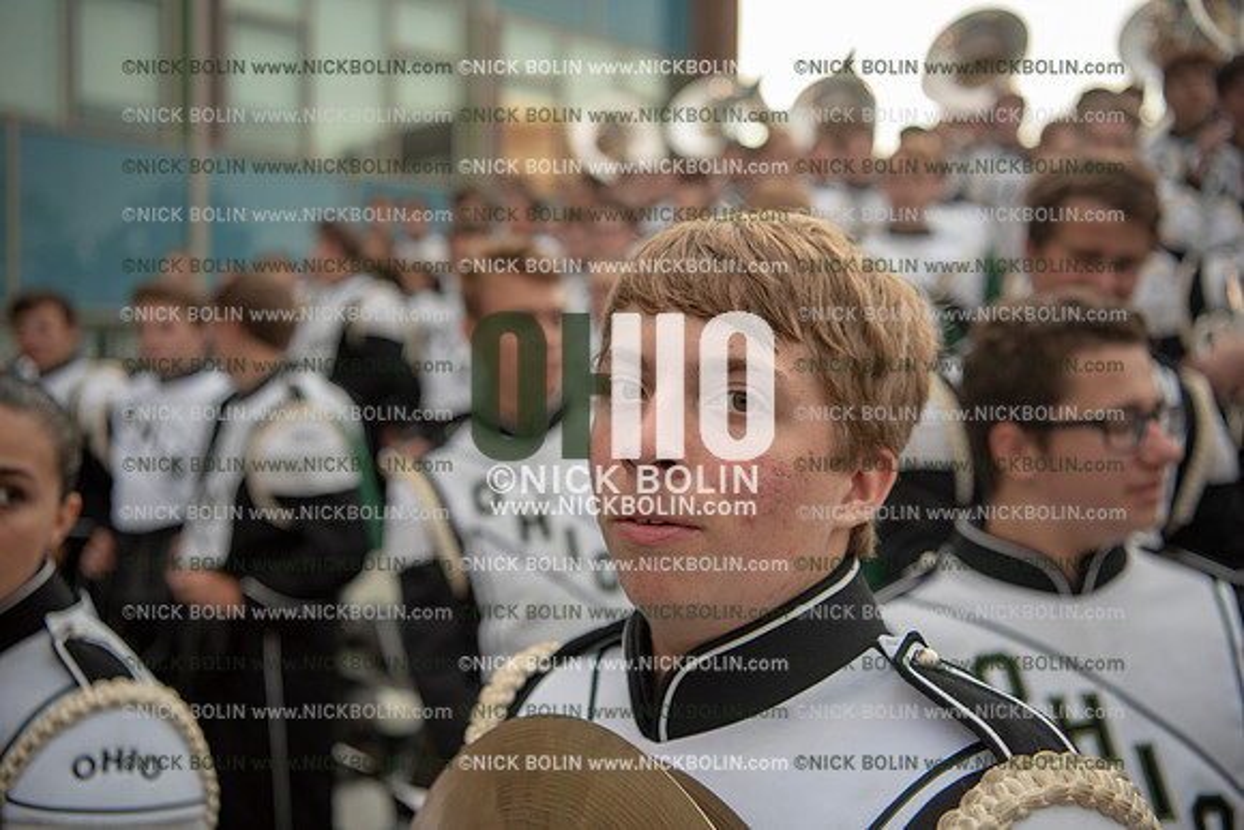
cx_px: 622
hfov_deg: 48.4
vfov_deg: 33.4
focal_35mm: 40
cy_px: 415
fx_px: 1382
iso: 800
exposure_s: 1/1000
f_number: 3.2
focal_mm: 40
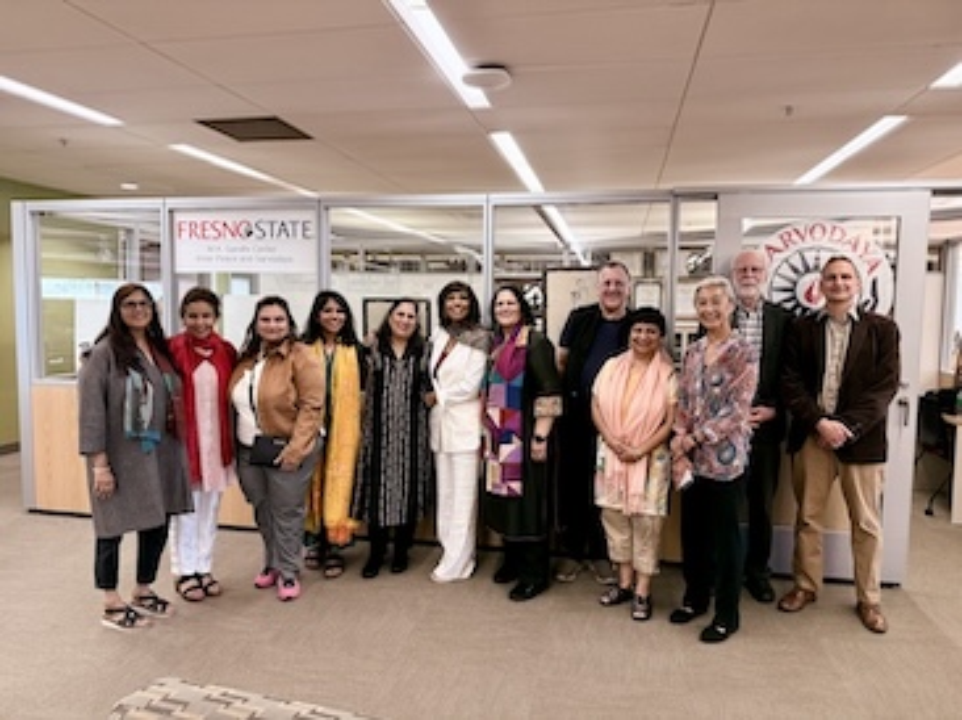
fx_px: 667
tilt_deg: -4.6
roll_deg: -0.3
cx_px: 481
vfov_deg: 56.8
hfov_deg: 71.6
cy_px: 360
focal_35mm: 24
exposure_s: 1/60
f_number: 1.78
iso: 400
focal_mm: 6.76
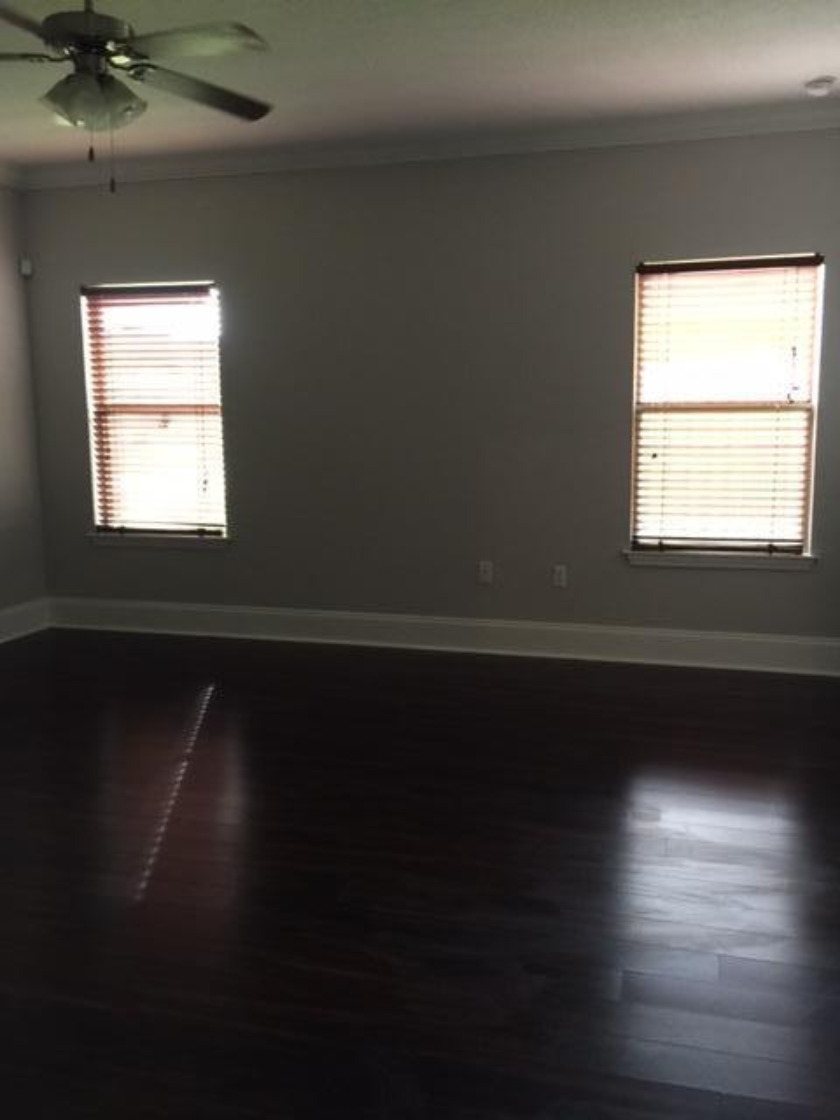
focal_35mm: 29
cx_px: 420
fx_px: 938
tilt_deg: -9.2
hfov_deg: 48.2
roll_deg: +0.7
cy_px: 560
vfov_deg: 61.7
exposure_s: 1/15
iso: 100
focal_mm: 4.15
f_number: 2.2
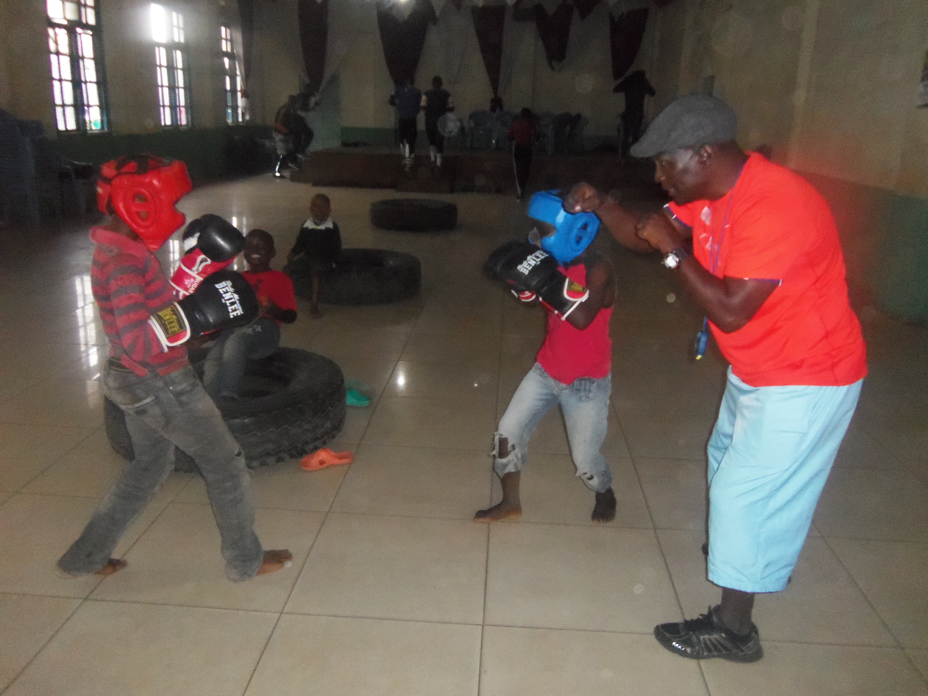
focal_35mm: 28
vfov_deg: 49.7
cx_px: 464
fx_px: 751
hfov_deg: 63.4
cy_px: 348
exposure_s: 1/30
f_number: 3.9
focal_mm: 5.1
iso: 800
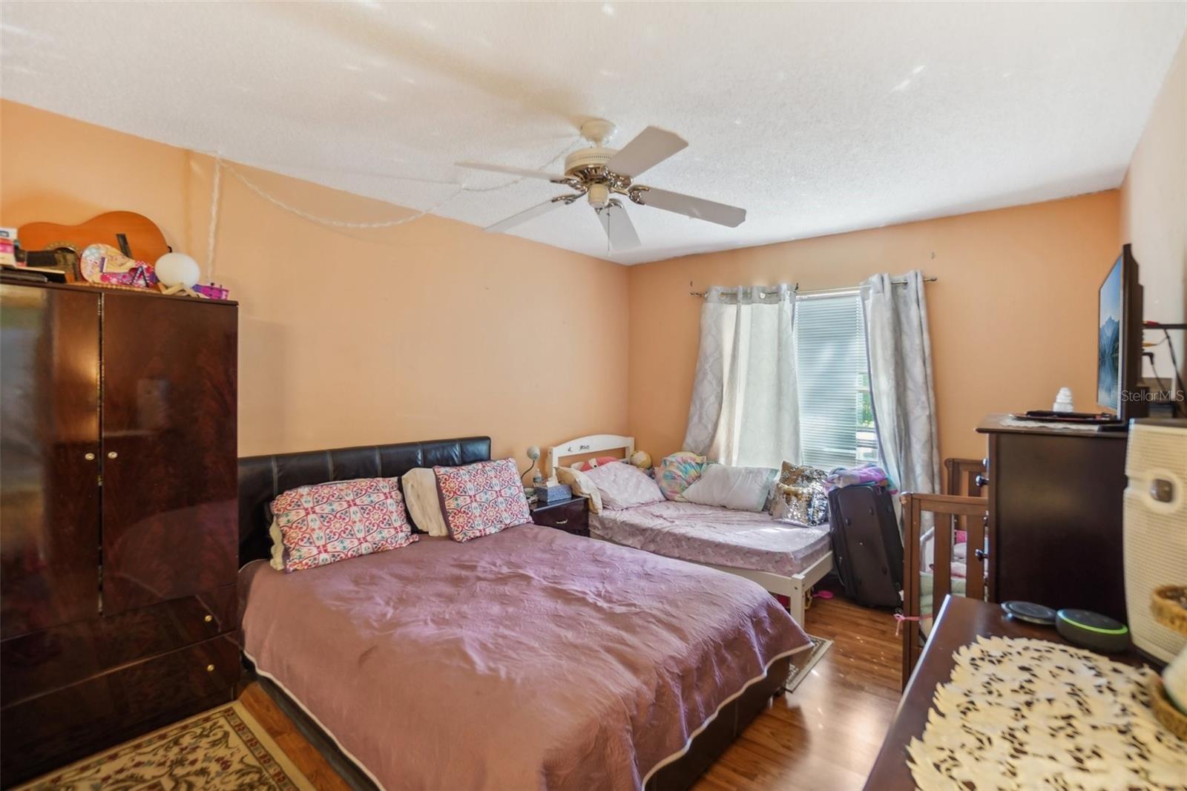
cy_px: 396
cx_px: 594
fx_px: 494
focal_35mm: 15
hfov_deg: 100.4
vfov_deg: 77.3
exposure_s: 1/15
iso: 400
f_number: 4
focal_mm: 10
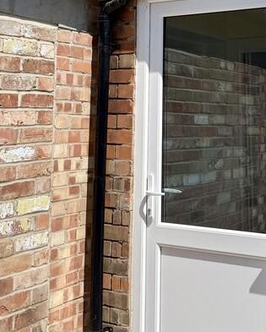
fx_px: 600
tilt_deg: +7.6
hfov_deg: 24.9
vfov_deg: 29.8
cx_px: 182
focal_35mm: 61
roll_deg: +0.3
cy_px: 41
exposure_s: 1/7353
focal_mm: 6.76
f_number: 1.78
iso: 80
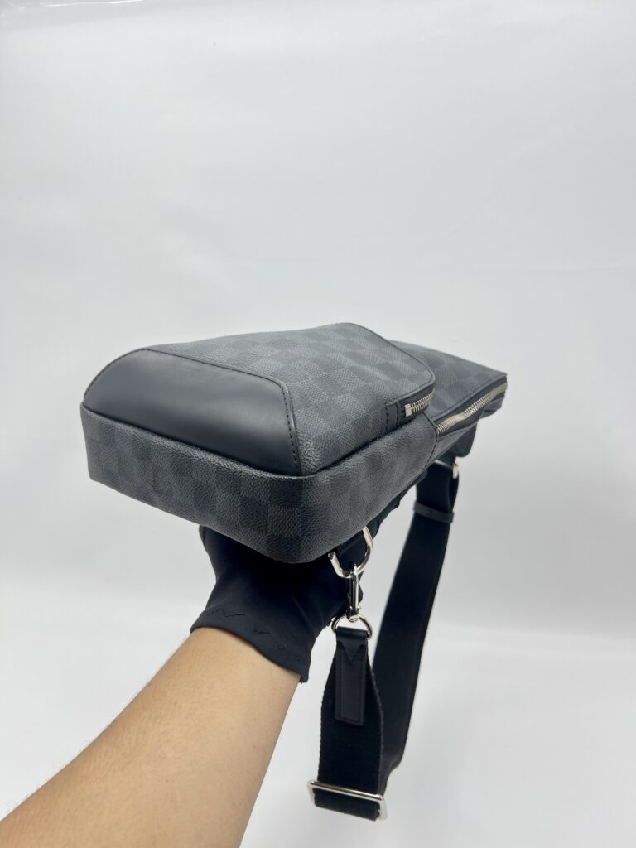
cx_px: 318
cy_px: 424
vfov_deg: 67.3
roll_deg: +0.2
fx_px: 637
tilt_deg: -15.1
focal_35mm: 26
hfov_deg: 53.1
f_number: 1.5
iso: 32
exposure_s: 1/112
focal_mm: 5.7
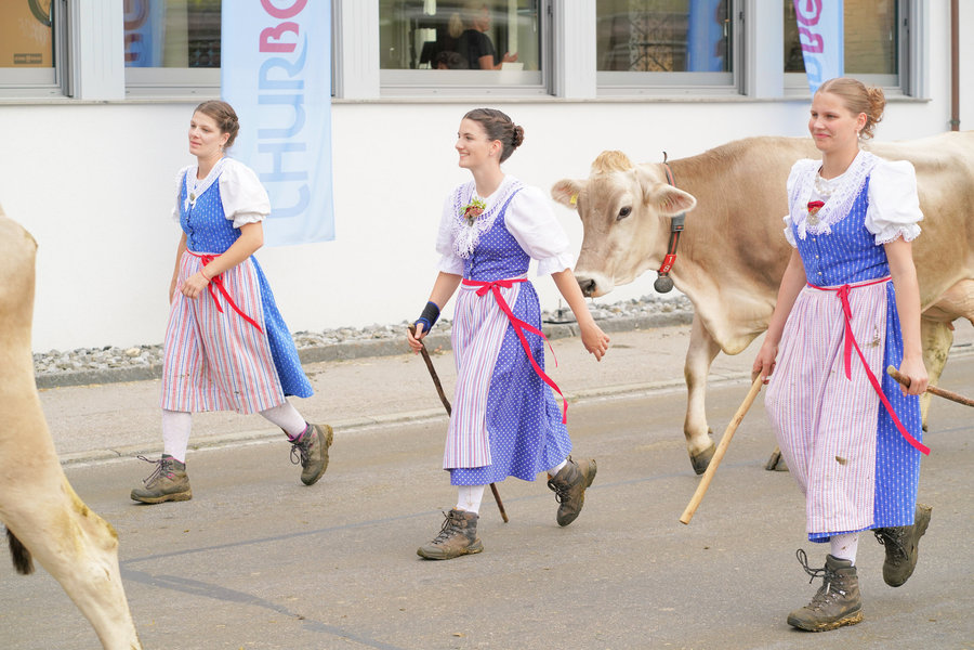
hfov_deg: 23.9
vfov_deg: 16.1
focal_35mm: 85
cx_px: 487
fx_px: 2300
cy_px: 325
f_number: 5.6
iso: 800
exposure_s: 1/800
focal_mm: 85
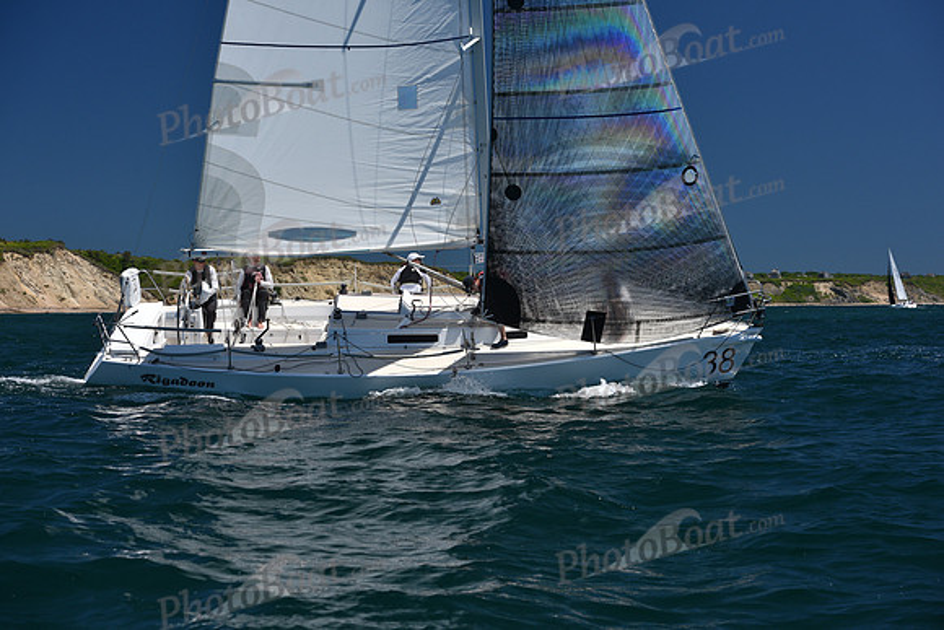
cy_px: 315
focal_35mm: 70
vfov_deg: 19.5
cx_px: 472
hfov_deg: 28.8
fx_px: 1836
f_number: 7.1
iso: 250
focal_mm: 70
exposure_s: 1/800
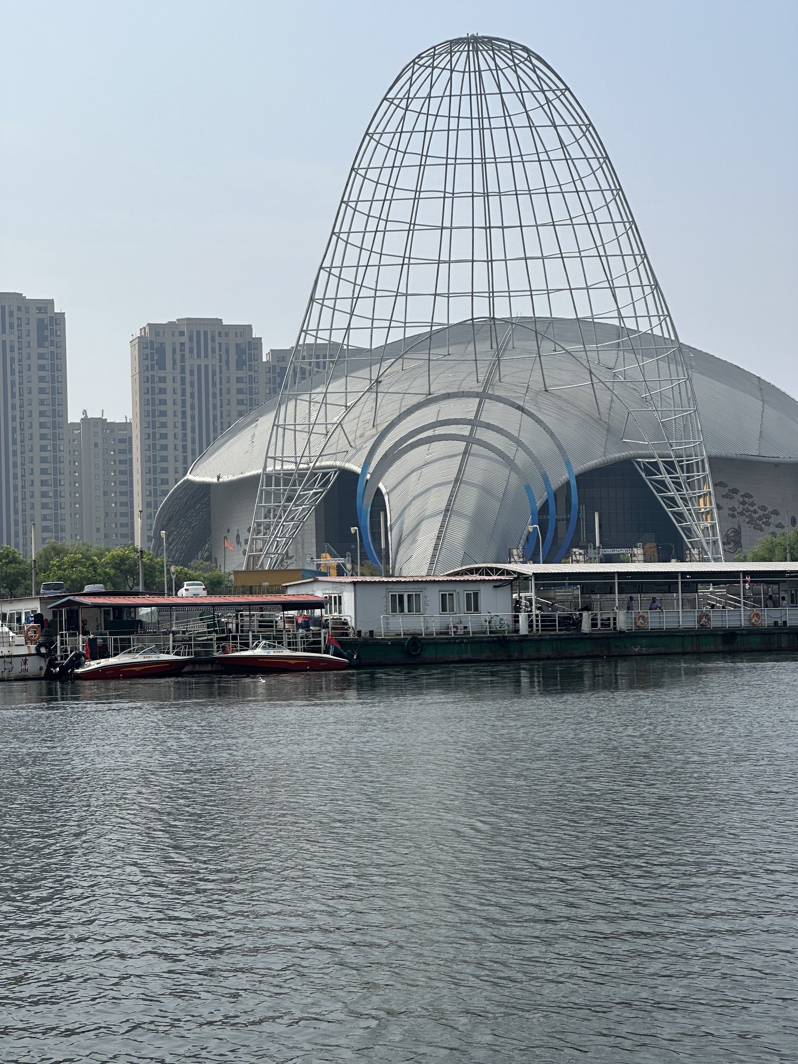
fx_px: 2367
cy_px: 532
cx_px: 399
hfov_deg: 19.1
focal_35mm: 77
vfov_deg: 25.3
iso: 32
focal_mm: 9
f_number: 2.8
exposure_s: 1/1325
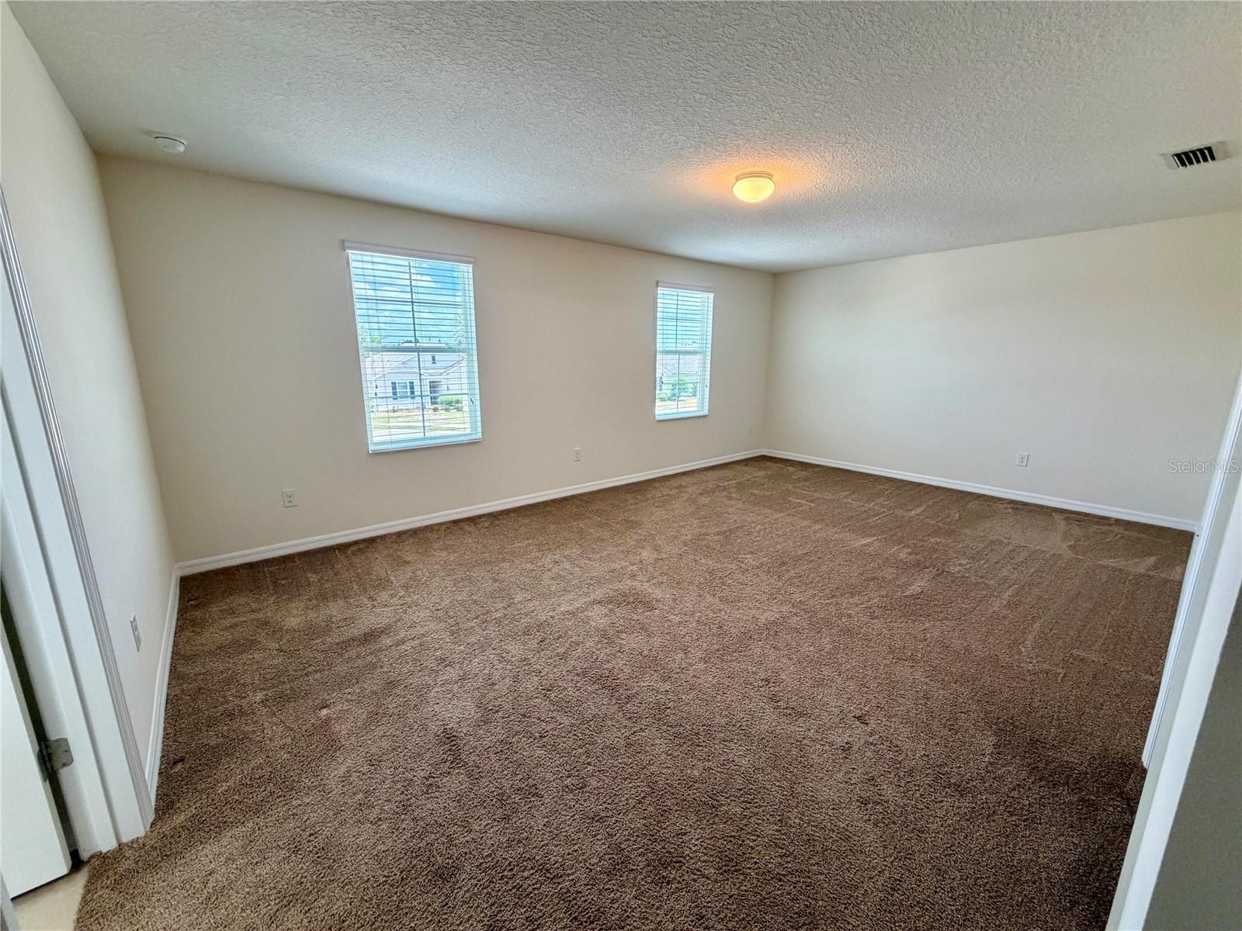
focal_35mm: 14
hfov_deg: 102.1
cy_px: 466
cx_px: 621
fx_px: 502
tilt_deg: -12.4
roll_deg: +0.7
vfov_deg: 85.7
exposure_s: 1/120
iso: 160
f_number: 2.2
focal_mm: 2.22
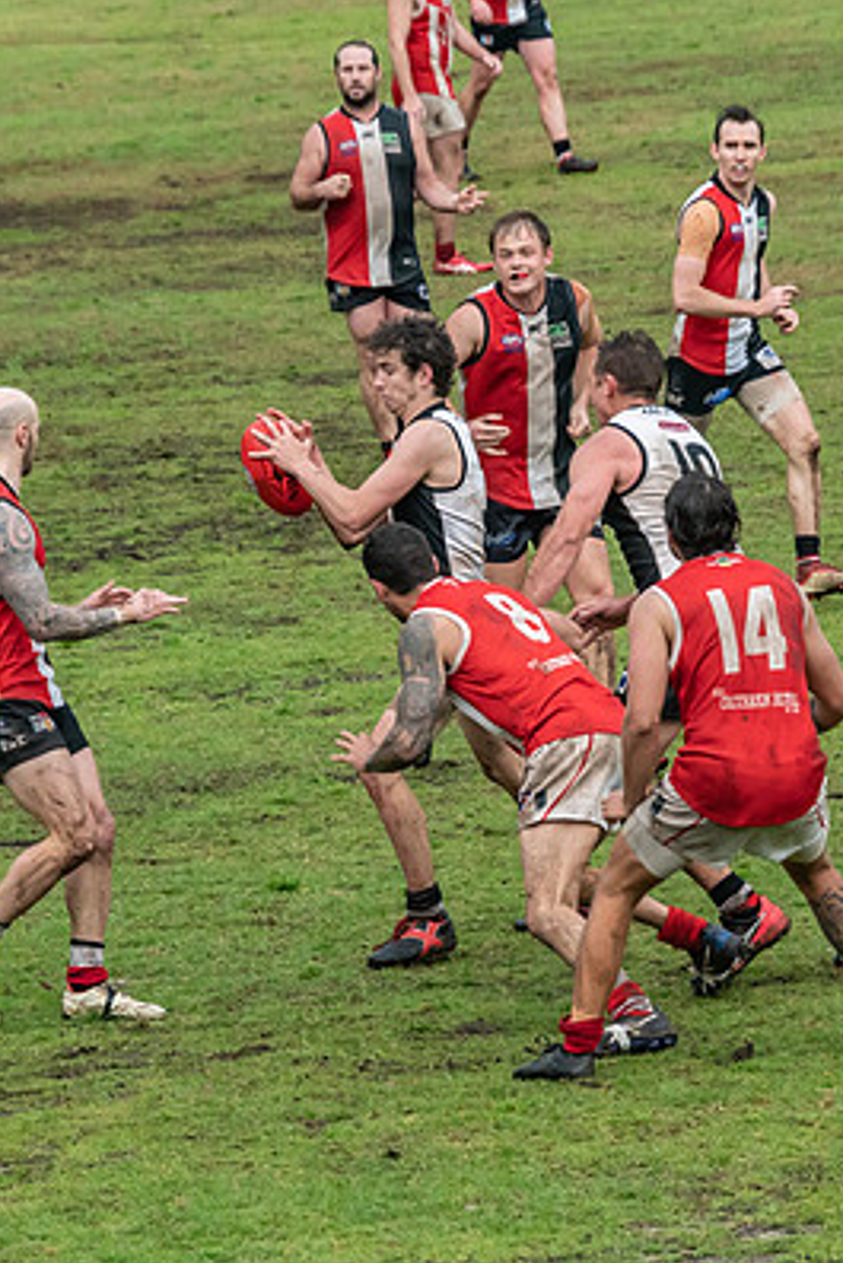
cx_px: 382
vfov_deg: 5.2
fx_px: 13826
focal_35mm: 394
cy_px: 639
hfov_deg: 3.5
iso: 800
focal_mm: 155
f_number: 6.3
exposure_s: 1/1600
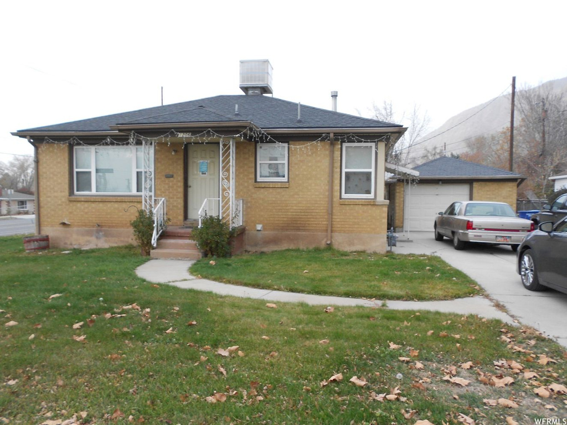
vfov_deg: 53.1
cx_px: 284
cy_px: 212
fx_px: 426
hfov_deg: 67.3
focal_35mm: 26
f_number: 3.2
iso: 100
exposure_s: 1/30
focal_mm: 4.6
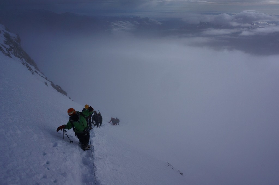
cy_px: 92
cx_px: 140
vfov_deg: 53.0
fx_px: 186
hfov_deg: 73.8
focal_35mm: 24
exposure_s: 1/320
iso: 100
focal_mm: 16
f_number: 13
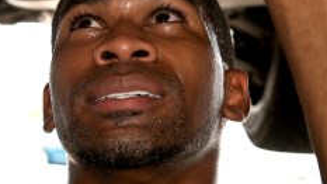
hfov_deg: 12.9
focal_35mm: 166
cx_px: 86
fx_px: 1439
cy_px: 15
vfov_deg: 7.3
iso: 800
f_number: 5
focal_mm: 48
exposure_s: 1/250
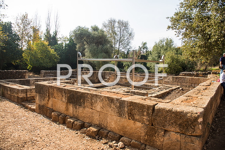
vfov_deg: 53.2
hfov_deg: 73.7
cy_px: 75
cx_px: 112
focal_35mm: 24
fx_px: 150
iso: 100
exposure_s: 1/640
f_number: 2.8
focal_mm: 24
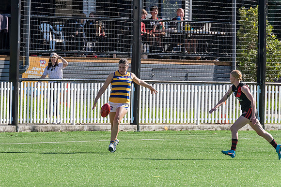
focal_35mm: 486
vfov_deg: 2.8
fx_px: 3794
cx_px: 121
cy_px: 104
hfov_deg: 4.2
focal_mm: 420
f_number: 9
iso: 800
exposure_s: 1/1600
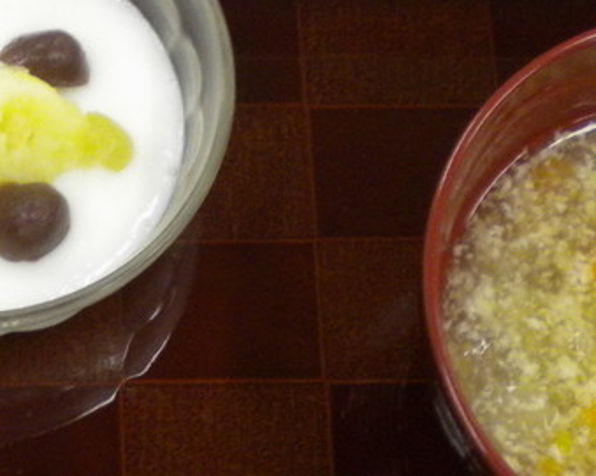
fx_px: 2134
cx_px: -14
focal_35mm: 121
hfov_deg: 15.6
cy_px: 141
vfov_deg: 12.7
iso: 310
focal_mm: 6.3
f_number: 3.1
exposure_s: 1/53.2
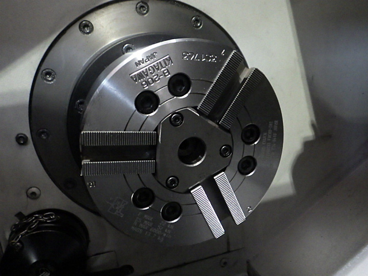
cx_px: 184
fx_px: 298
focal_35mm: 28
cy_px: 138
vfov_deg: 49.7
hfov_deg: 63.4
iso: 1600
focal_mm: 5
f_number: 3.5
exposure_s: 1/15
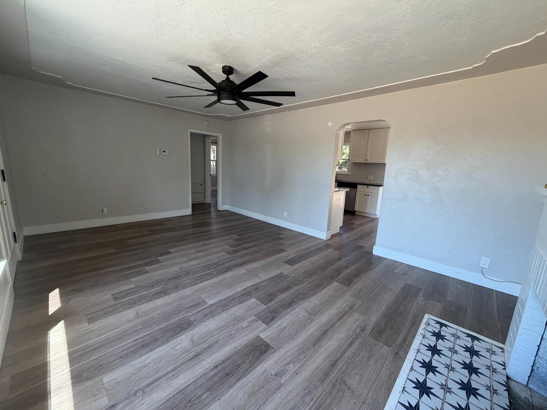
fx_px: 221
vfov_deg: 85.7
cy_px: 205
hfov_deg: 102.1
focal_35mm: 14
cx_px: 274
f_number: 2.2
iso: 125
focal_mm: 2.22
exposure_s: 1/121
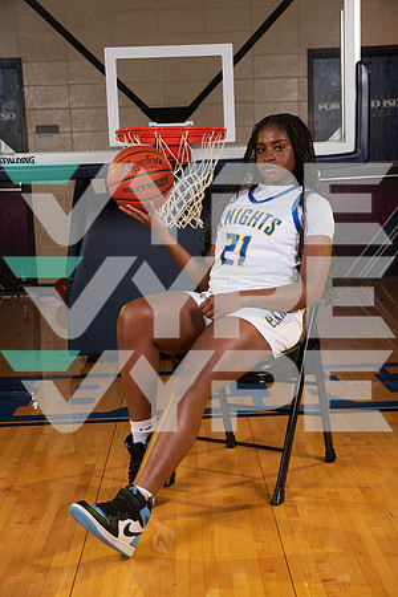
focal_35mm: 55
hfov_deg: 24.6
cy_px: 298
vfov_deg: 36.2
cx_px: 199
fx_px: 912
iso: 320
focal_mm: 55
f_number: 7.1
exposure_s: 1/320
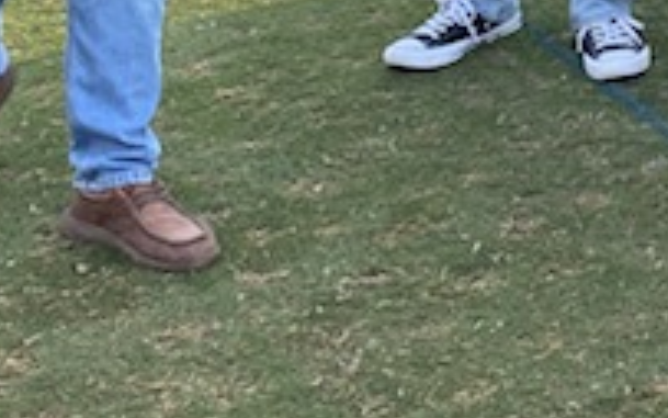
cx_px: 964
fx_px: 2477
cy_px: -428
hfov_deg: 14.5
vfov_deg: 9.1
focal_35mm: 136
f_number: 1.8
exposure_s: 1/191
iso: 32
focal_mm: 4.25
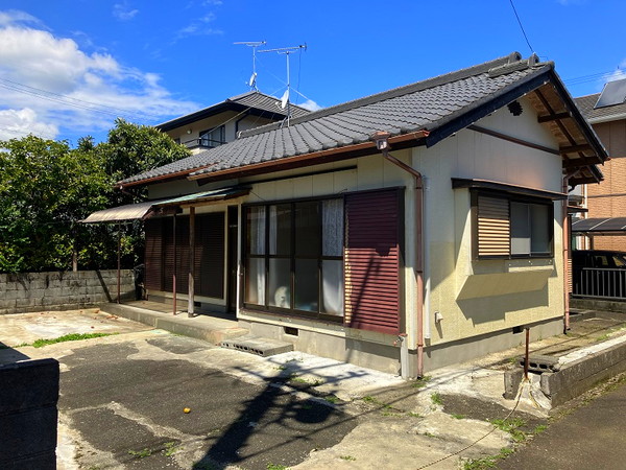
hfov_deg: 63.4
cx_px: 313
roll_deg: +0.0
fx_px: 506
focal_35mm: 28
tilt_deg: +2.8
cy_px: 235
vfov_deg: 49.7
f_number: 1.8
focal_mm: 3.99
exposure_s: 1/1779
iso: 32
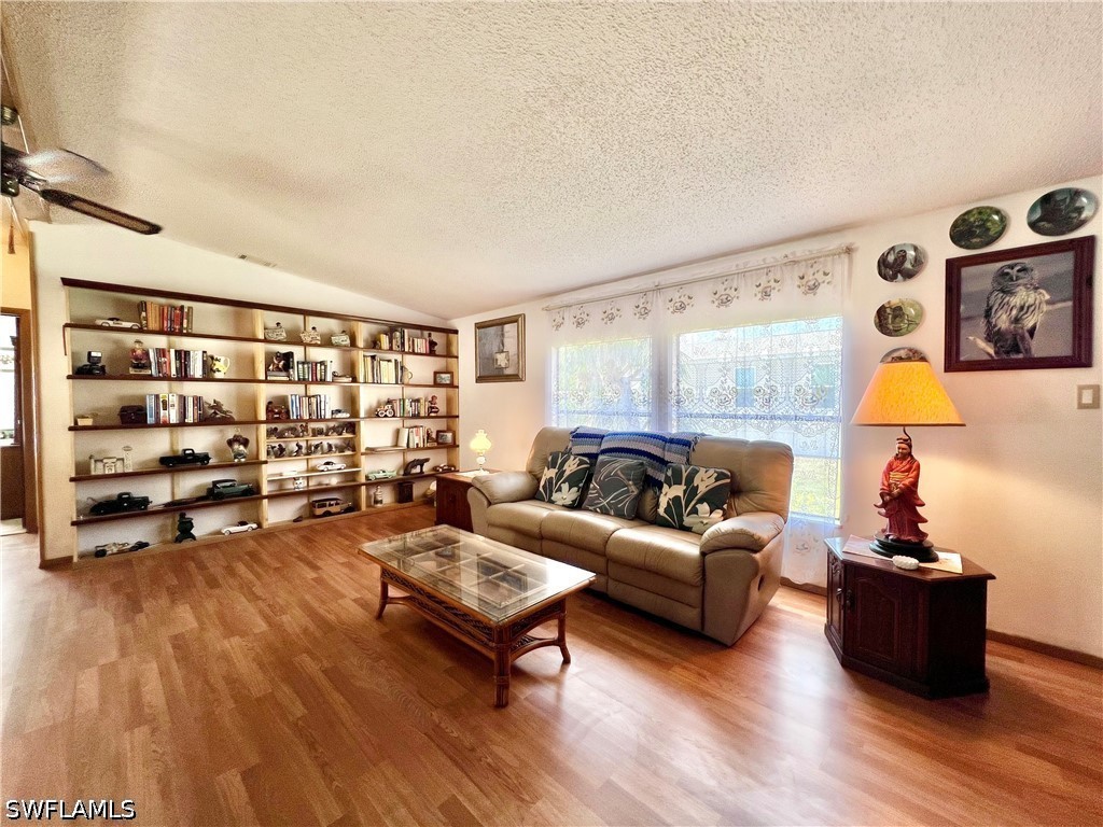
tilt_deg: -1.2
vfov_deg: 89.9
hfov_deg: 106.2
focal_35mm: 13
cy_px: 414
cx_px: 552
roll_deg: -0.5
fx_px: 414
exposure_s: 1/153
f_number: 1.8
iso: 32
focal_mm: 1.57
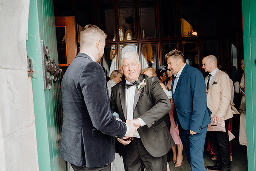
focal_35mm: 26
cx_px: 128
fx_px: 185
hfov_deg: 69.4
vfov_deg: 49.6
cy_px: 86
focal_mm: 26
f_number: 3.5
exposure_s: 1/200
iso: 320
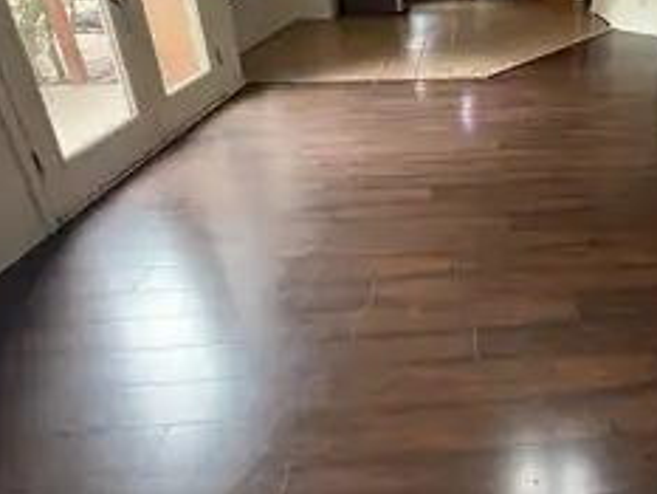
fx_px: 456
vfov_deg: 51.8
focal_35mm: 24
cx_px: 493
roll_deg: +0.0
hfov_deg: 67.0
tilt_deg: -18.3
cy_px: 73
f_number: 2.2
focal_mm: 2.22
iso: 400
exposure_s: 1/60
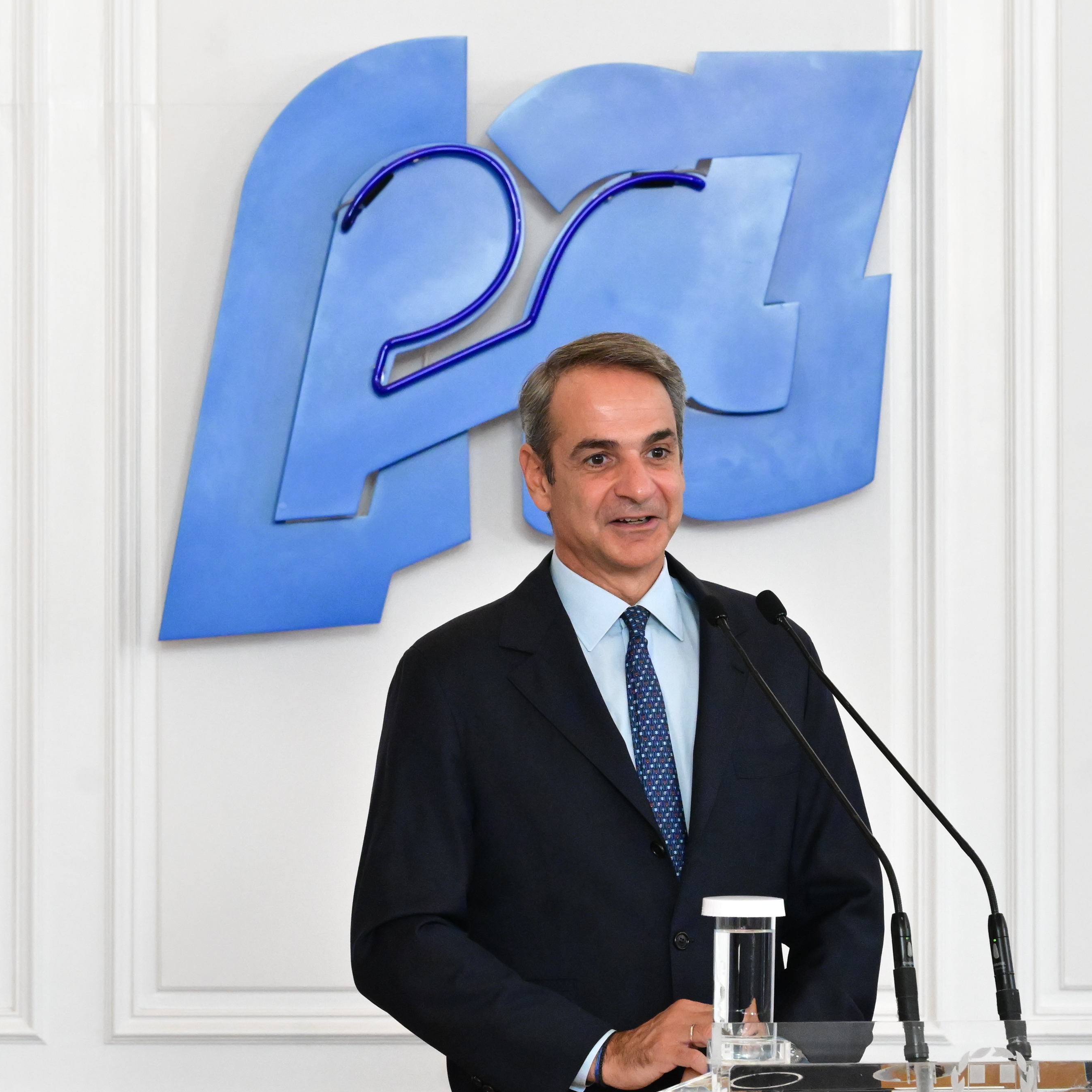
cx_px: 481
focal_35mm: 201
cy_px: 546
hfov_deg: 8.7
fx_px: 7174
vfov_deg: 8.7
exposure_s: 1/500
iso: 8000
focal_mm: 105
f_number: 7.1
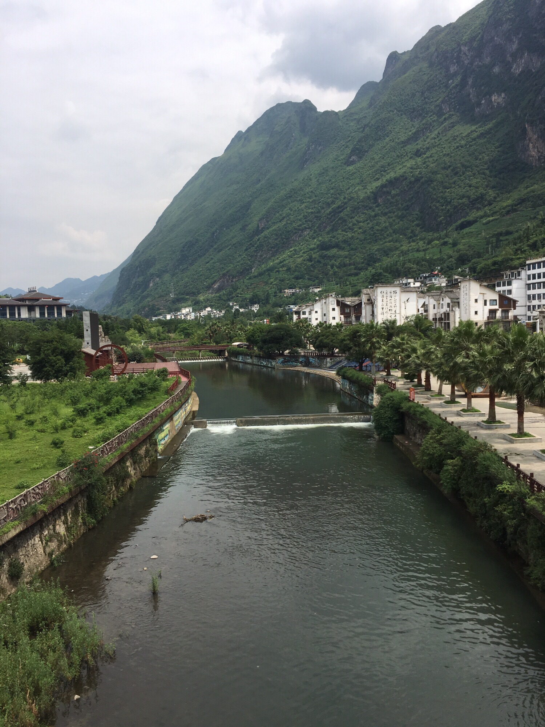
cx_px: 272
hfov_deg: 48.2
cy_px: 364
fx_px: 609
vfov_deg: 61.7
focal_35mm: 29
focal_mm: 4.15
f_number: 2.2
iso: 25
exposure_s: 1/2198
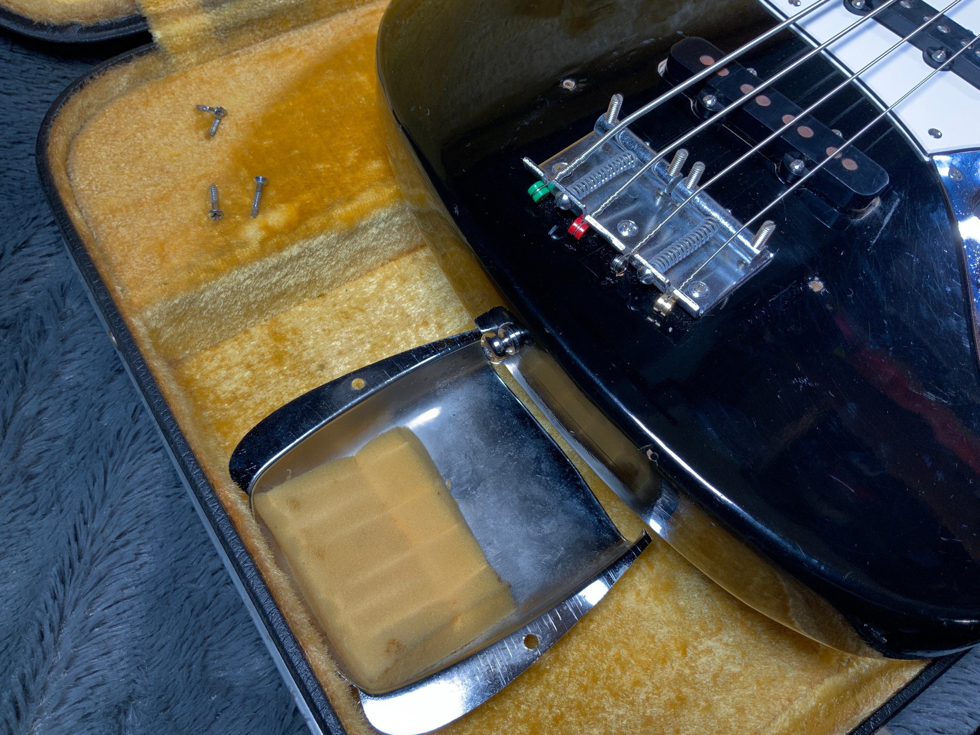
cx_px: 490
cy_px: 368
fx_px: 821
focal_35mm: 29
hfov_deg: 61.7
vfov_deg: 48.2
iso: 40
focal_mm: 3
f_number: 1.8
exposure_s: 1/104
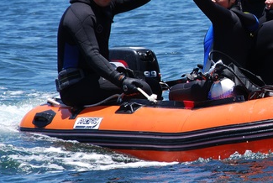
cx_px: 291
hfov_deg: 5.3
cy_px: 52
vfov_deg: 3.6
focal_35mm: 387
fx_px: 2942
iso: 200
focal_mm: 105
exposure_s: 1/500
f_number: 5.6
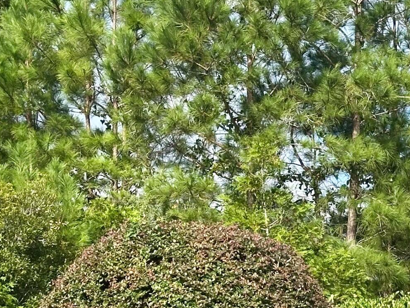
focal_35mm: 145
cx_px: 462
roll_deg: +1.0
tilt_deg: +1.6
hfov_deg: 13.3
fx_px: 1718
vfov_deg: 10.1
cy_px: 331
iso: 64
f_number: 1.78
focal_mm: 6.86
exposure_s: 1/2028
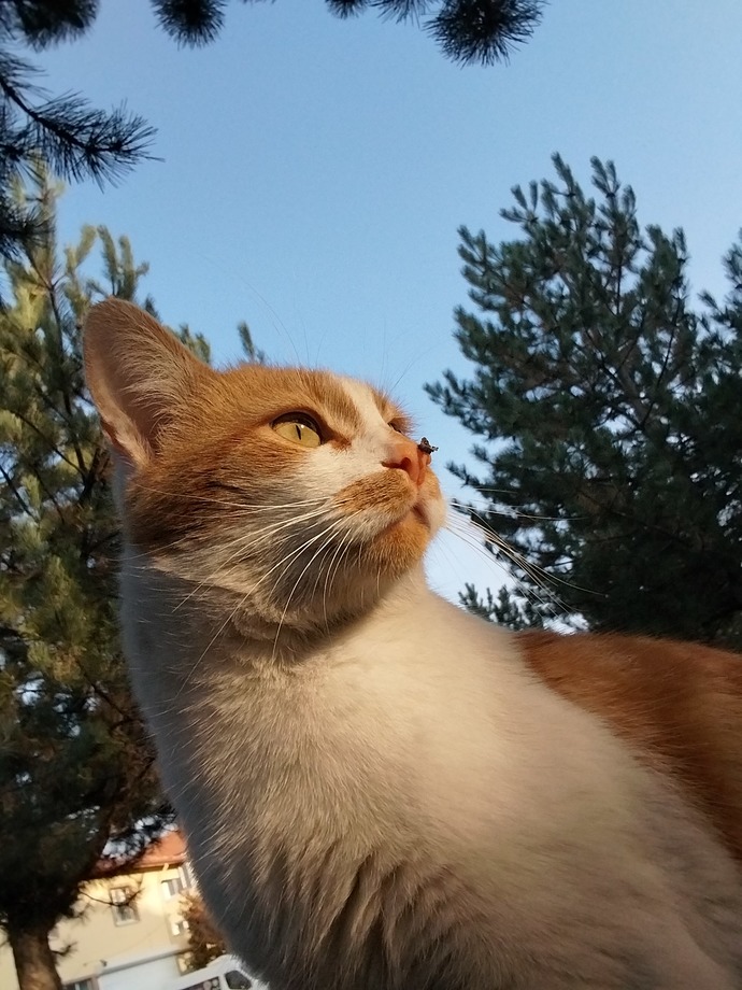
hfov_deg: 54.9
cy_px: 495
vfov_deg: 69.4
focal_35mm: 25
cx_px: 371
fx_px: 715
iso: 50
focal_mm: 2.67
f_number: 2.2
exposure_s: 1/667
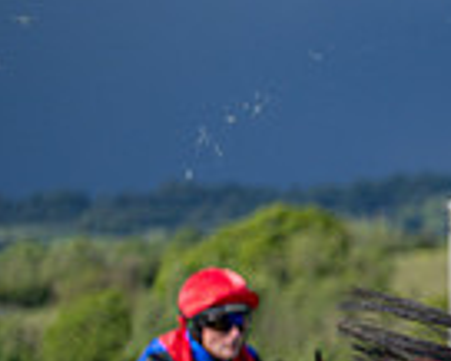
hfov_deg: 5.3
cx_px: 1162
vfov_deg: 4.4
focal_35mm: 354
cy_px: 545
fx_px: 4729
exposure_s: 1/2000
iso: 100
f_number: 2.8
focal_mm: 70
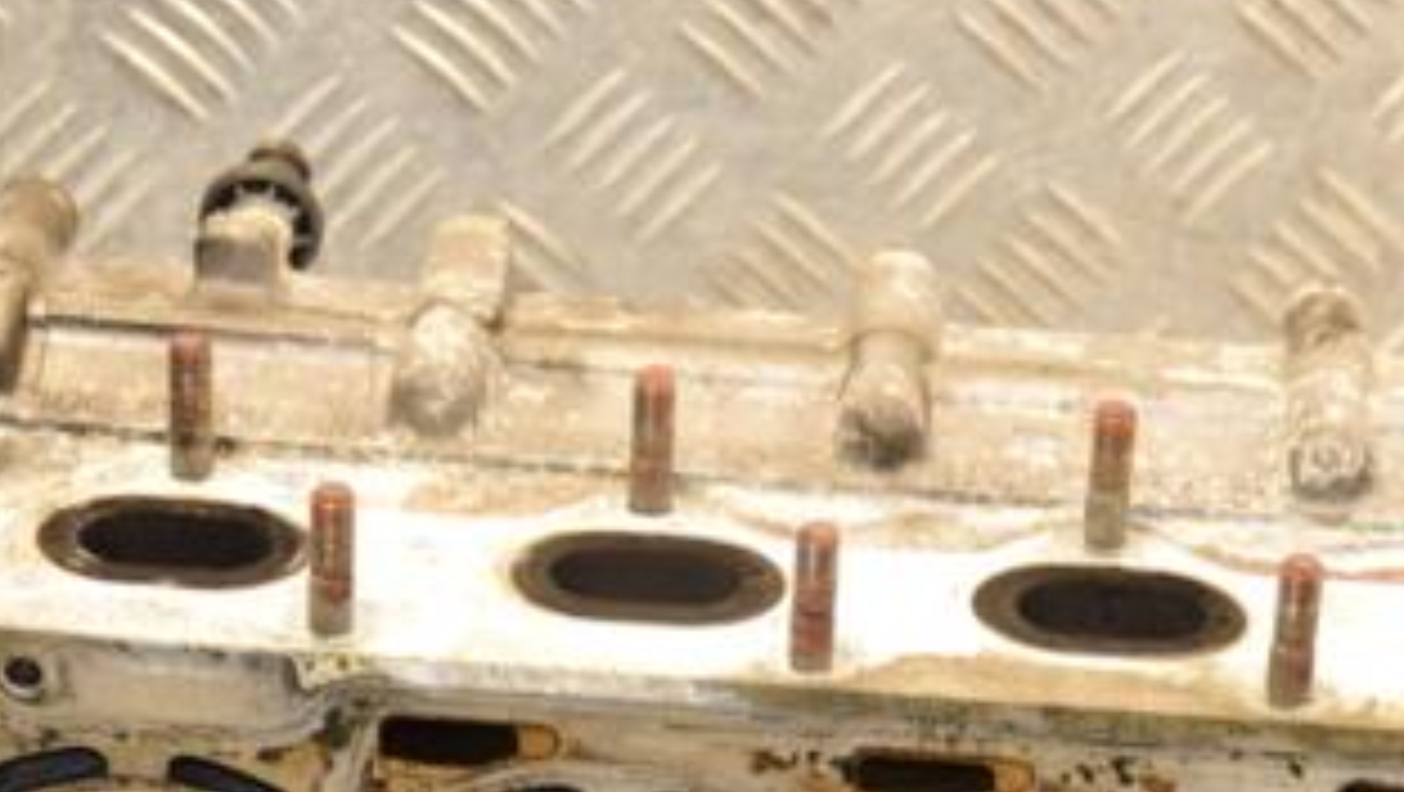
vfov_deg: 8.0
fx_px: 5625
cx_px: 886
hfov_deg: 14.2
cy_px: 832
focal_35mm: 151
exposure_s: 1/100
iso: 800
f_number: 5
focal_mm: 50
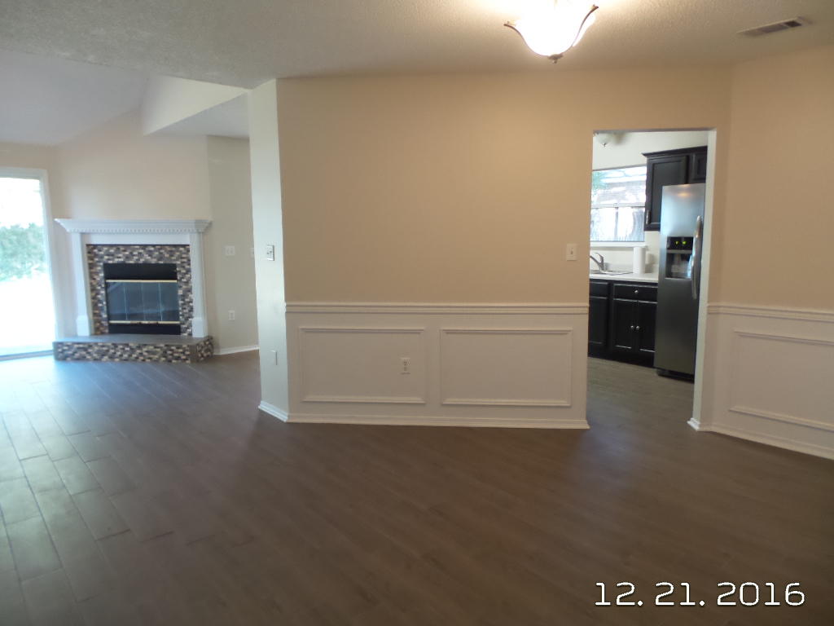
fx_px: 554
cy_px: 313
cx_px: 417
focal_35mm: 23
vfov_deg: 58.9
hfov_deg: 73.9
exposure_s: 1/30
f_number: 2.8
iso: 400
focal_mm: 4.1
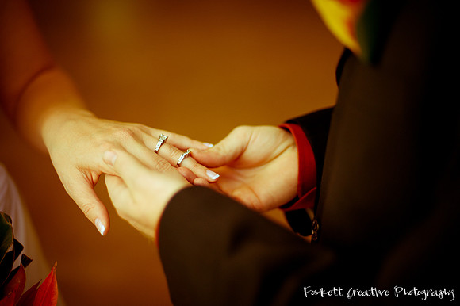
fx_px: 639
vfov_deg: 27.0
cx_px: 230
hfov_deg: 39.6
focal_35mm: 50
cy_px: 153
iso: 640
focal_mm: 50
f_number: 1.4
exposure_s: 1/200
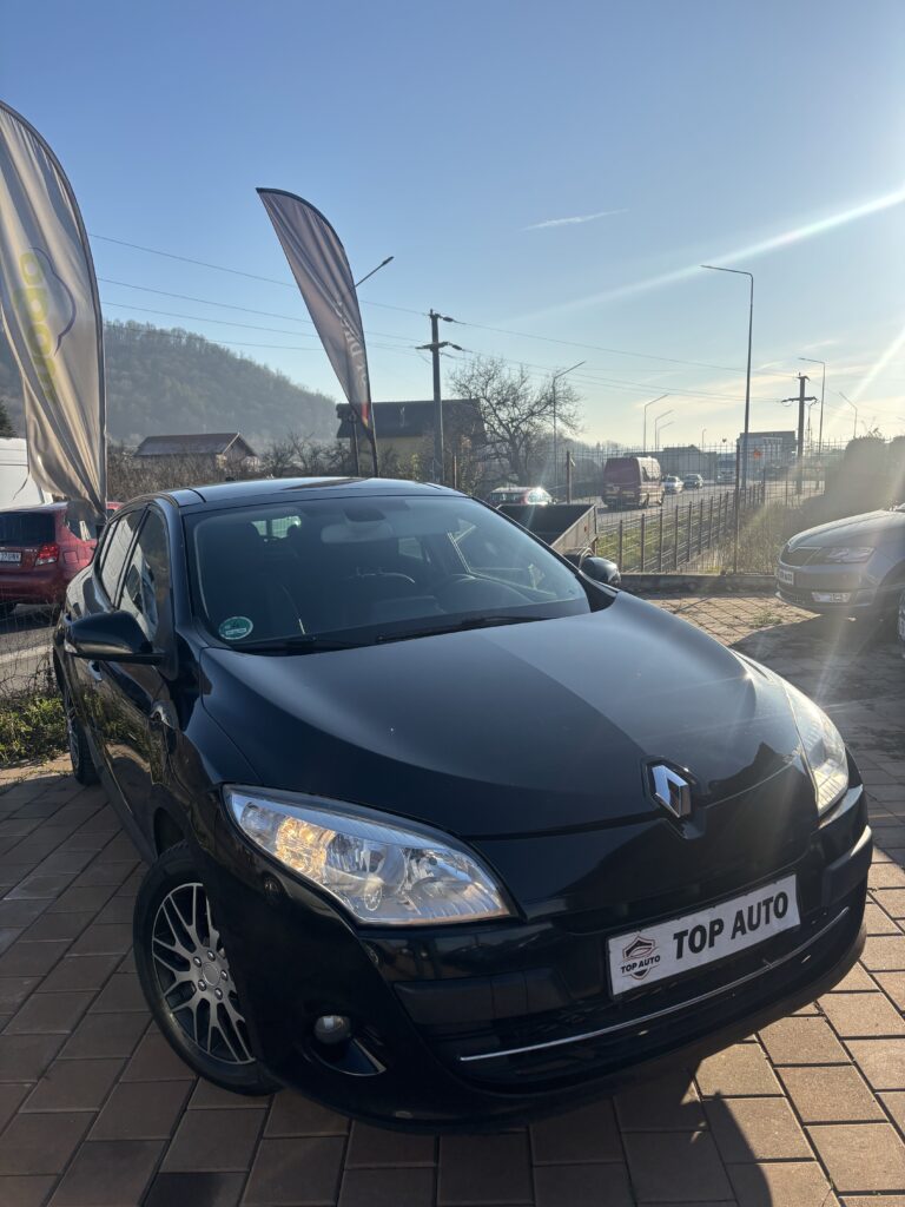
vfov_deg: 67.3
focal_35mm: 26
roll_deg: +1.6
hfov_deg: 53.1
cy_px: 604
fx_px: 906
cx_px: 452
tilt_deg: -8.7
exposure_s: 1/3534
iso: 50
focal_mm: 5.96
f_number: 1.6
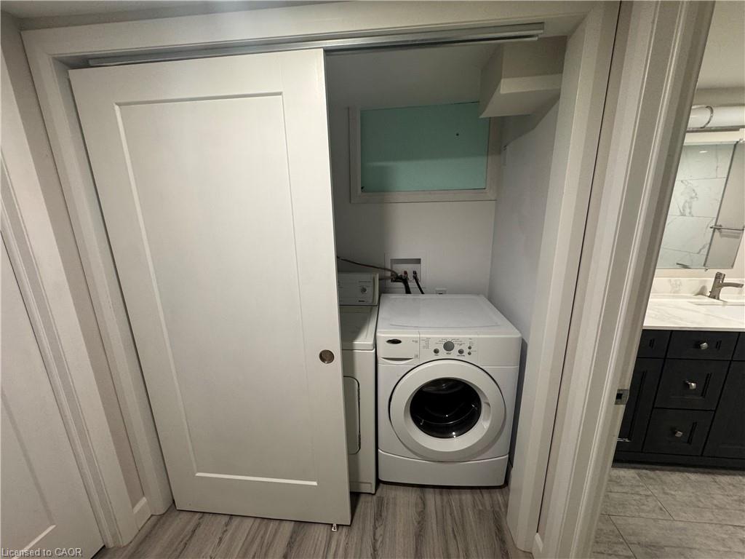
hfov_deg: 102.1
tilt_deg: -14.0
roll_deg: +1.3
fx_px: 301
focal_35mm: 14
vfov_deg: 85.7
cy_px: 280
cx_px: 372
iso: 200
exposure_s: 1/60
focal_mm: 2.22
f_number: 2.2
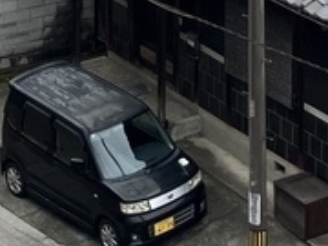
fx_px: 1772
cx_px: 326
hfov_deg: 10.5
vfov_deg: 7.1
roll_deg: -1.2
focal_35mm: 187
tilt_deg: -1.0
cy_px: -492
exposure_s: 1/1245
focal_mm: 3.99
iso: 32
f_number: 1.8
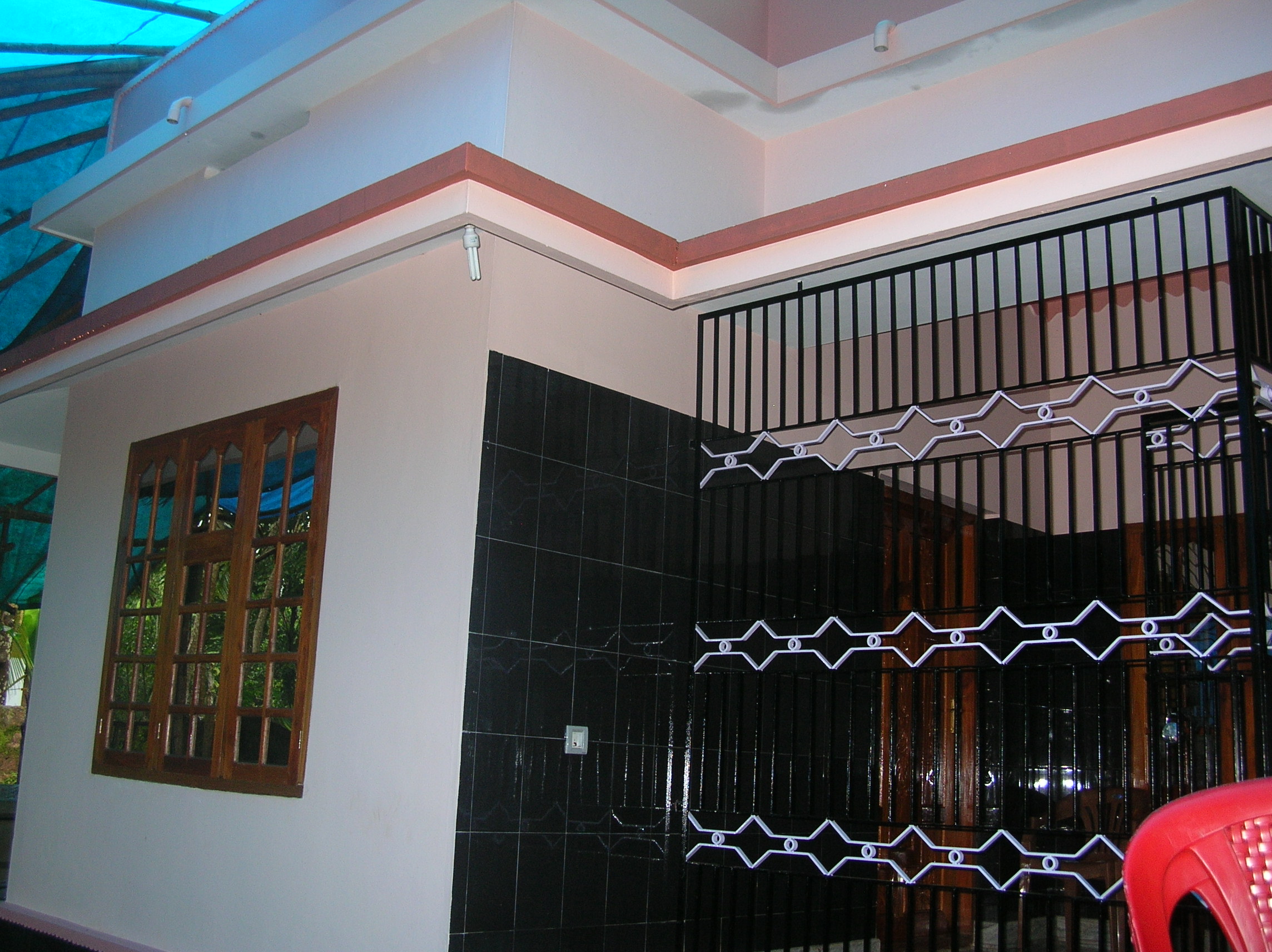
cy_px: 476
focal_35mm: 36
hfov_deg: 51.4
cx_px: 636
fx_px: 1322
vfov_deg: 39.6
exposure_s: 1/60.1
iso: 75
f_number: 2.7
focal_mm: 6
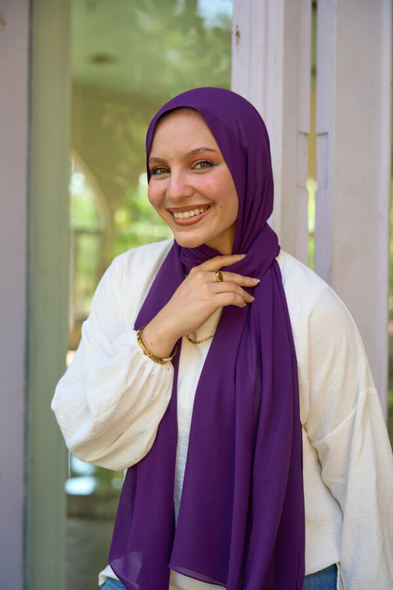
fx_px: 850
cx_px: 196
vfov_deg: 38.3
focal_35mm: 52
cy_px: 295
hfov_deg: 26.0
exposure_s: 1/500
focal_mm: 51.9
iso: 400
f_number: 2.8
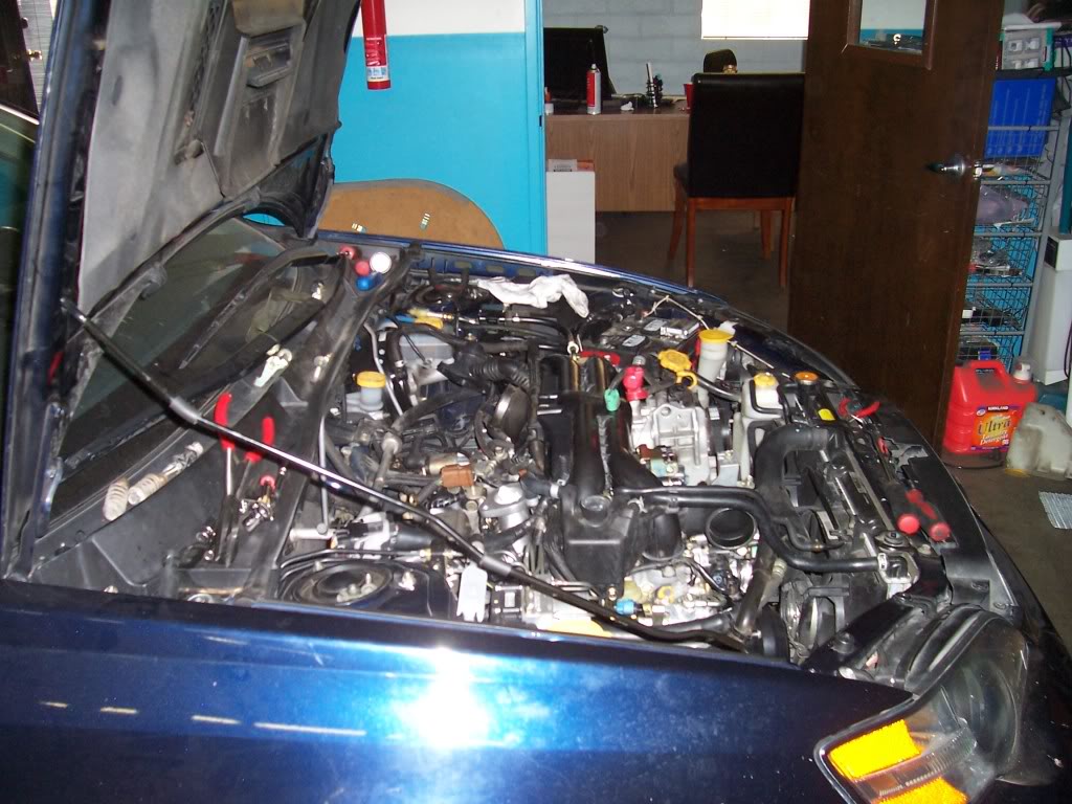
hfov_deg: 54.0
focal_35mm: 34
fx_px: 1053
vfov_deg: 41.8
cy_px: 402
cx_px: 536
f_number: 2.7
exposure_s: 1/60
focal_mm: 5.6
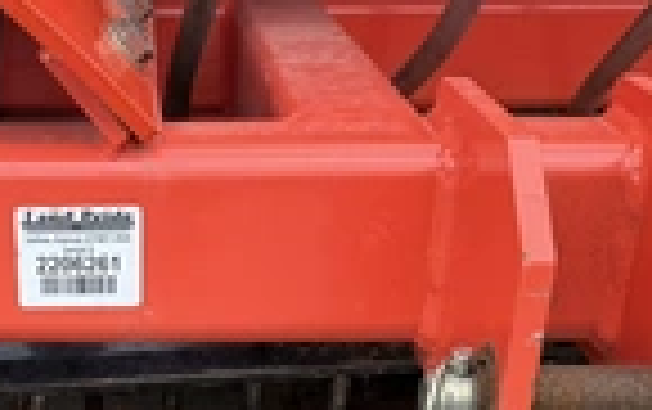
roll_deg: +1.6
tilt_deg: -33.7
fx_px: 1245
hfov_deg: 28.4
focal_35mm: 70
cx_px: 81
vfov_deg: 17.3
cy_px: 559
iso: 80
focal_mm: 6.76
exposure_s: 1/407
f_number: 1.78
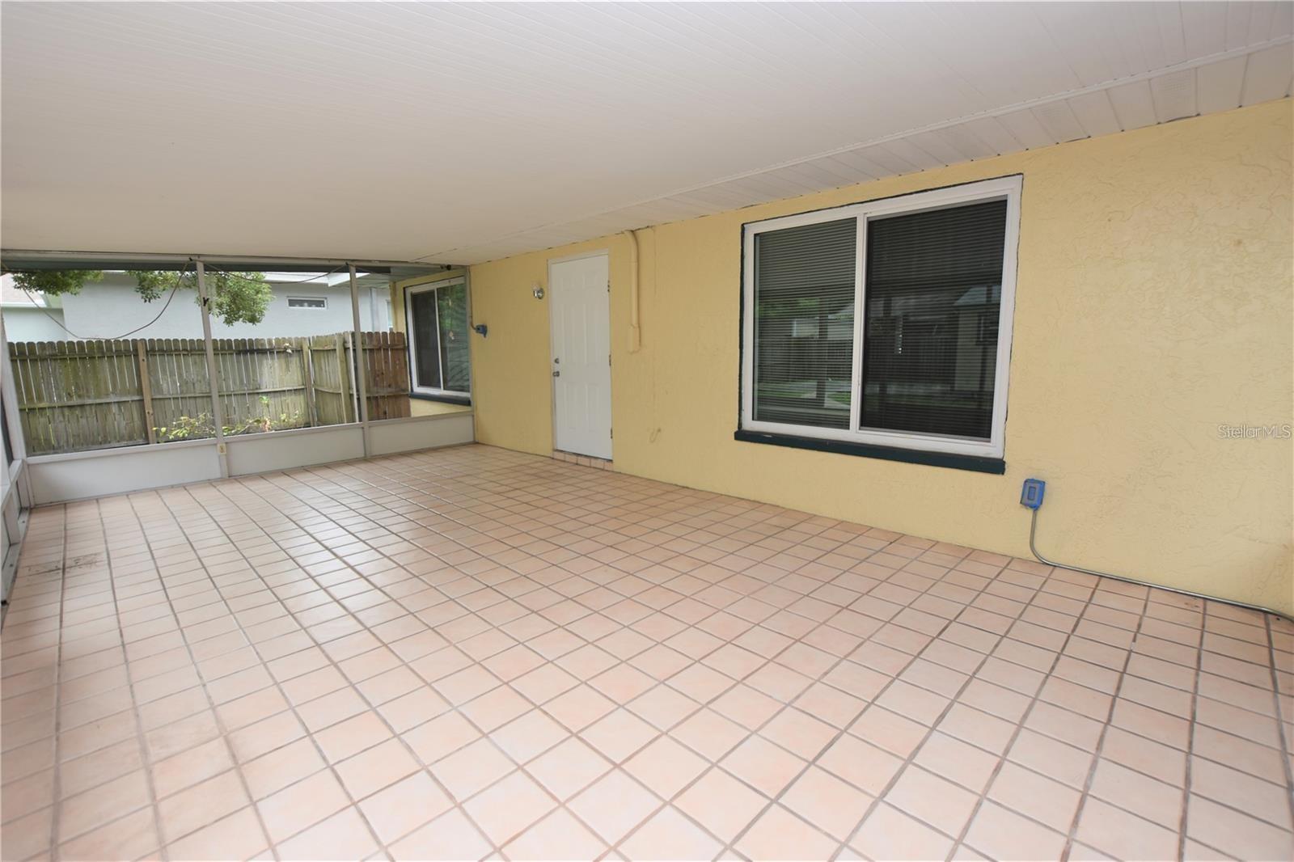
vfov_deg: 77.3
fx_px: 539
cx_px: 647
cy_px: 431
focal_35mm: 15
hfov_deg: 100.4
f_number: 5.6
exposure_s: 1/125
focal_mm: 10
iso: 100
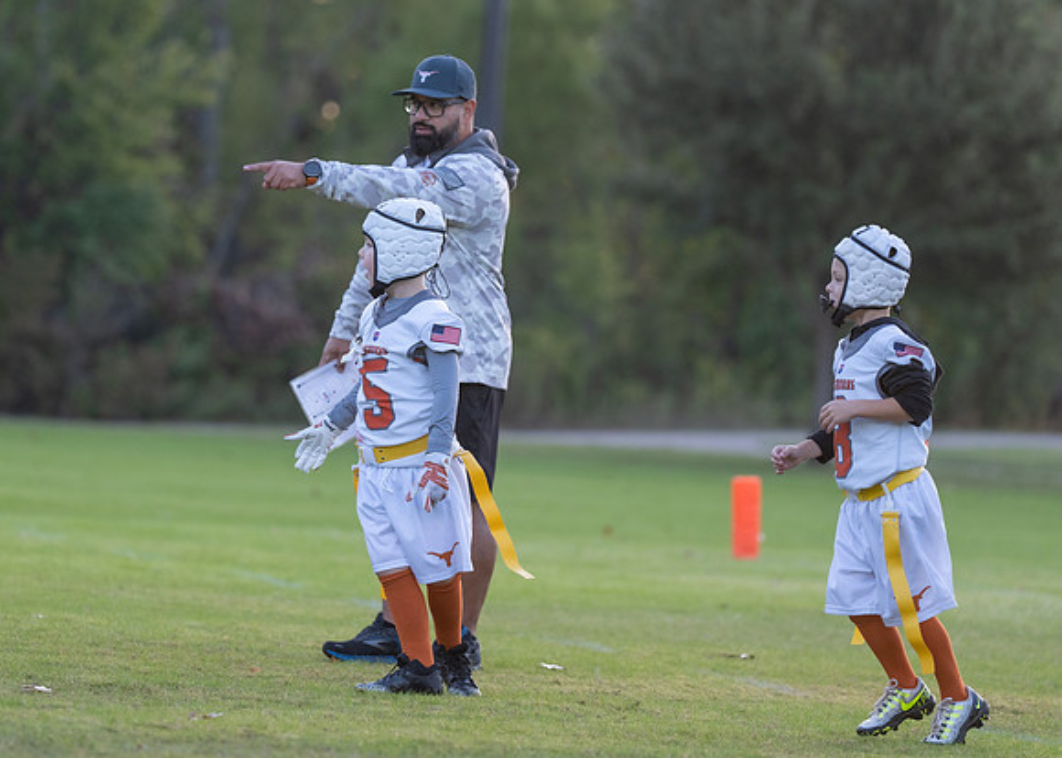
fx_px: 5878
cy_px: 286
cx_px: 429
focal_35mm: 195
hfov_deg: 10.3
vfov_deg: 7.4
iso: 800
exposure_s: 1/1000
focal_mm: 147
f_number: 2.8
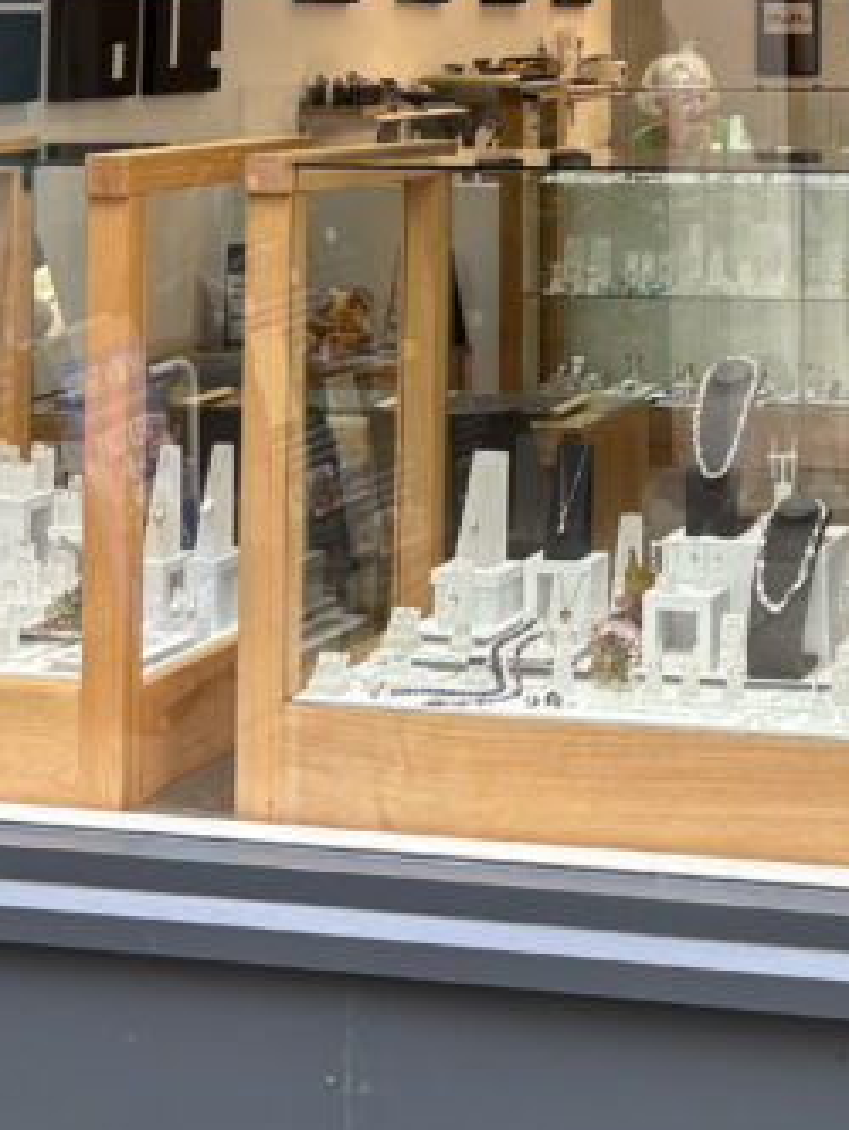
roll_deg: -0.4
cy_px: -153
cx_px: 835
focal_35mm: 80
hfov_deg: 18.0
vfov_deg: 22.8
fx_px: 2614
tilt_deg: +2.8
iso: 40
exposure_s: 1/121
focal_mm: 5.96
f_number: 1.6
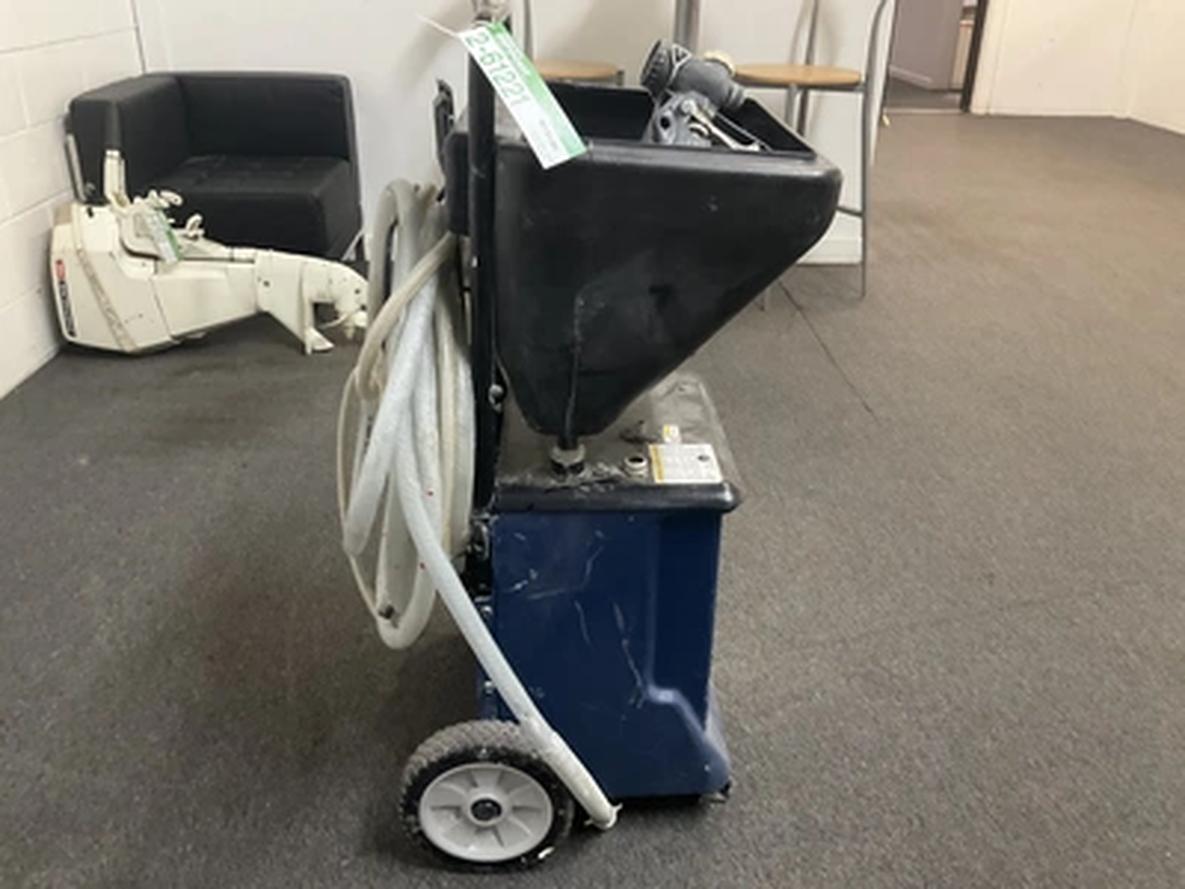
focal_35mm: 29
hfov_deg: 61.7
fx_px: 993
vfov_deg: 48.2
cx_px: 592
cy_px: 444
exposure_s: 1/30
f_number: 1.8
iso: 250
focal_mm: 3
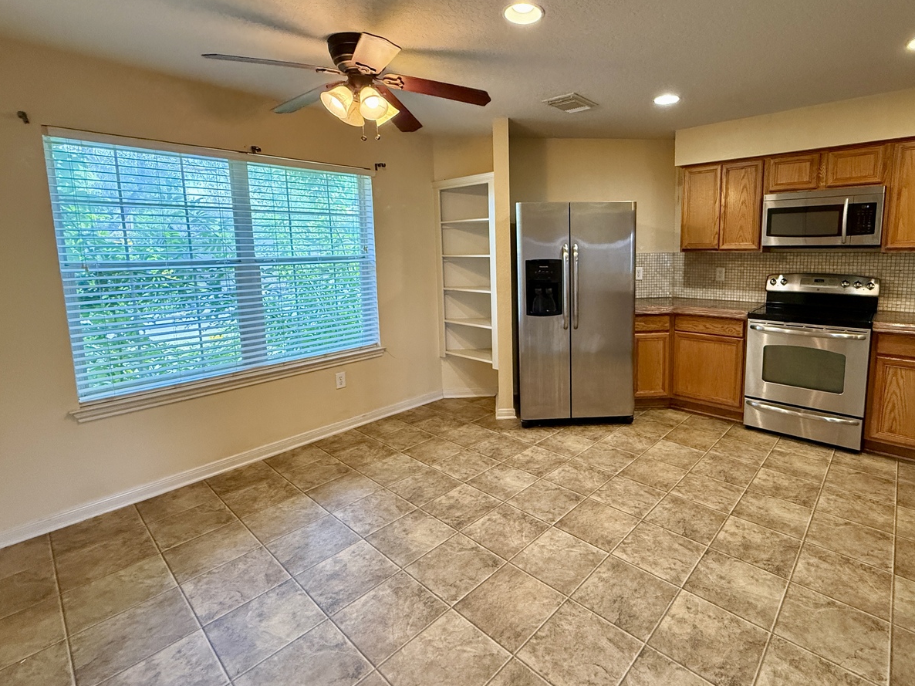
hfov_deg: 90.1
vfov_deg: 74.4
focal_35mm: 17
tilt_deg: -5.8
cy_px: 302
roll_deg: +0.4
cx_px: 539
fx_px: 449
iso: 640
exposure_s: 1/120
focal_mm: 2.22
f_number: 2.2
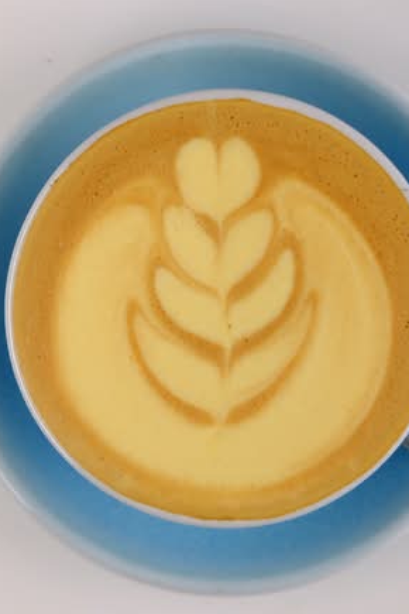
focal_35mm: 126
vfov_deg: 16.3
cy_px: 305
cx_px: 209
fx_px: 2147
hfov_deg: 10.9
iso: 320
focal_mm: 55
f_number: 4
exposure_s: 1/180
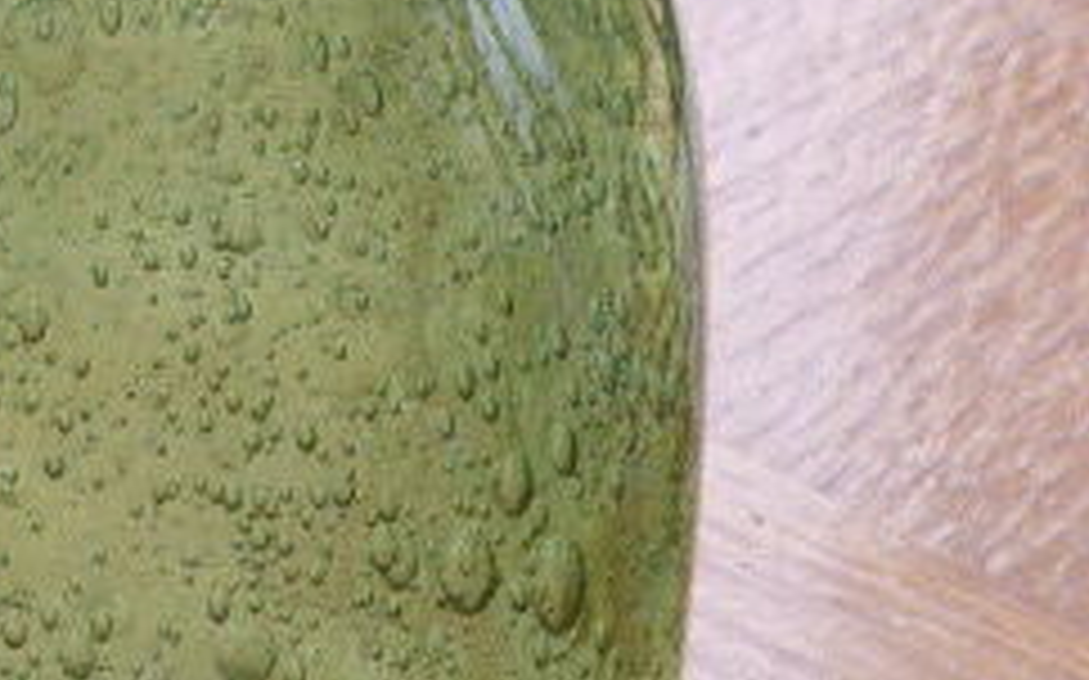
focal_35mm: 292
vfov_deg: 4.5
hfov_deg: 7.2
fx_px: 8662
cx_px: 158
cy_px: -180
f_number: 5.3
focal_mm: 17.1
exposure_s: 1/30
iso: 400
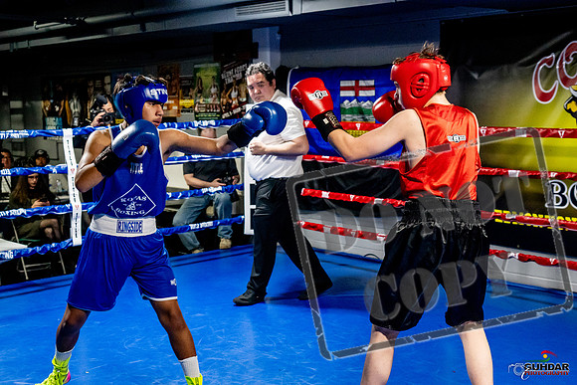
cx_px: 288
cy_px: 192
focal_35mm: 52
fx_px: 834
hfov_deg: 38.2
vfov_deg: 26.0
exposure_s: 1/800
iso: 5000
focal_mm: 35
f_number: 2.8
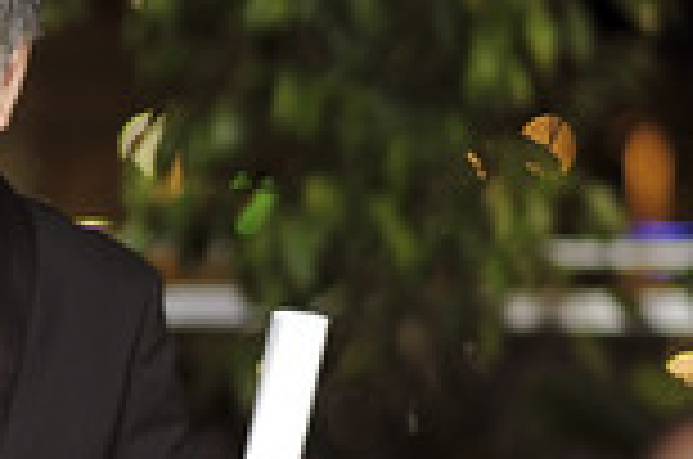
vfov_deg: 5.6
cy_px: 400
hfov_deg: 8.3
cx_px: -236
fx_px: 4726
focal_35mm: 246
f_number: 1.2
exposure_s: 1/160
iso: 500
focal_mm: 56
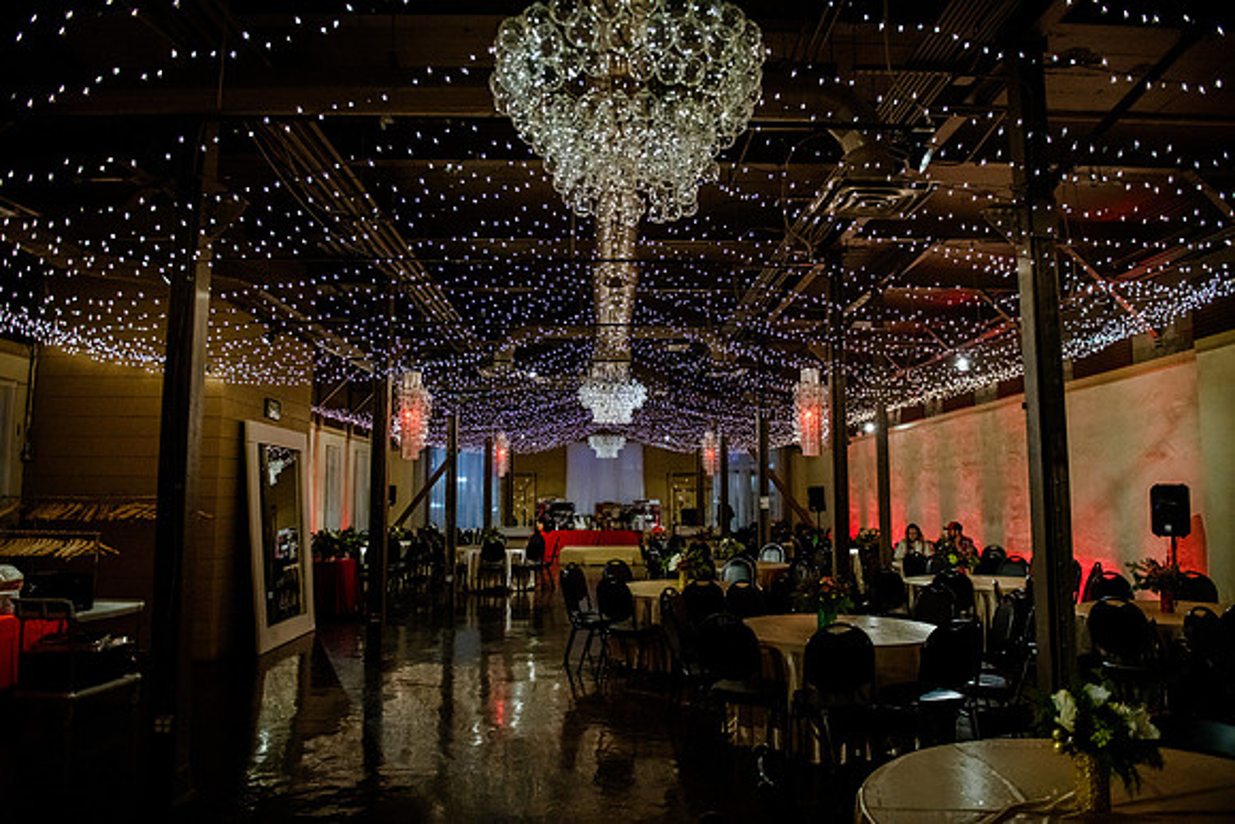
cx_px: 618
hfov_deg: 73.7
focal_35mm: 24
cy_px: 412
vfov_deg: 53.2
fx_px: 823
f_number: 2.8
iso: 1250
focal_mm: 24
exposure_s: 1/250
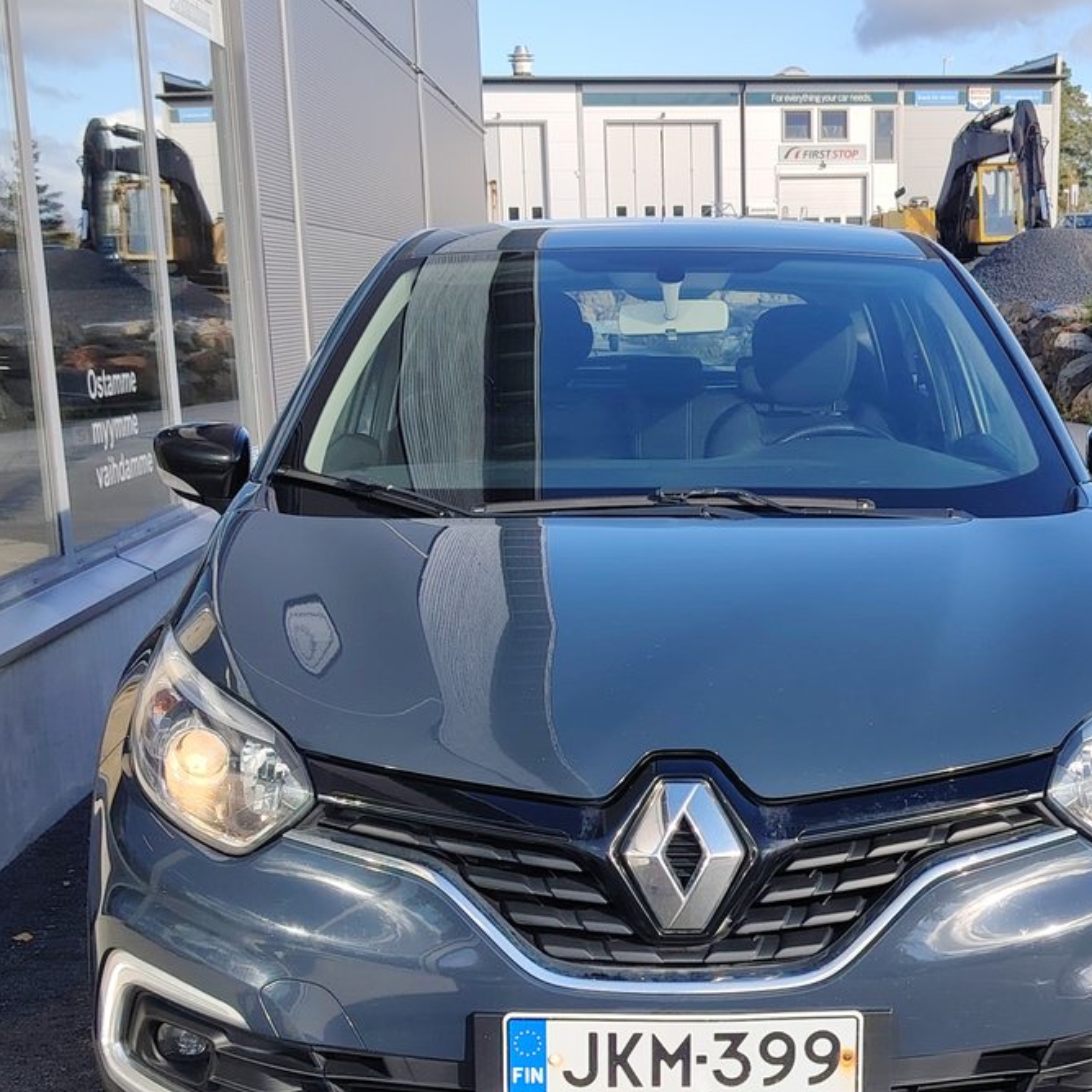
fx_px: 1927
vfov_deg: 31.4
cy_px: 731
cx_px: 718
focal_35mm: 54
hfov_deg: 31.4
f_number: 1.75
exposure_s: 1/476
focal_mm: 5.25
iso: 100
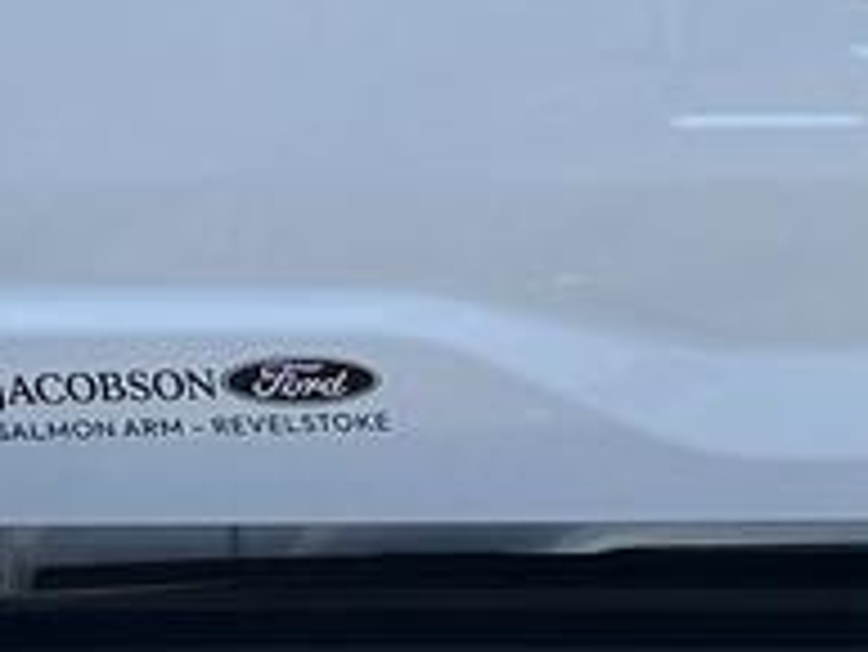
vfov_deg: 8.3
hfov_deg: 10.4
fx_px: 4316
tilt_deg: -8.2
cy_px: -598
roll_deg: +0.2
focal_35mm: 172
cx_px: 1857
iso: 50
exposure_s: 1/2639
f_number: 1.6
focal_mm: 5.96
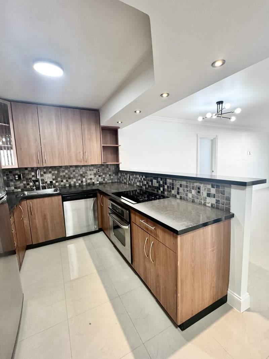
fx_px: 145
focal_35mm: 14
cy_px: 180
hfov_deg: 85.7
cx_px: 134
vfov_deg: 102.1
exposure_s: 1/120
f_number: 2.2
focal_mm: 2.22
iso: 200
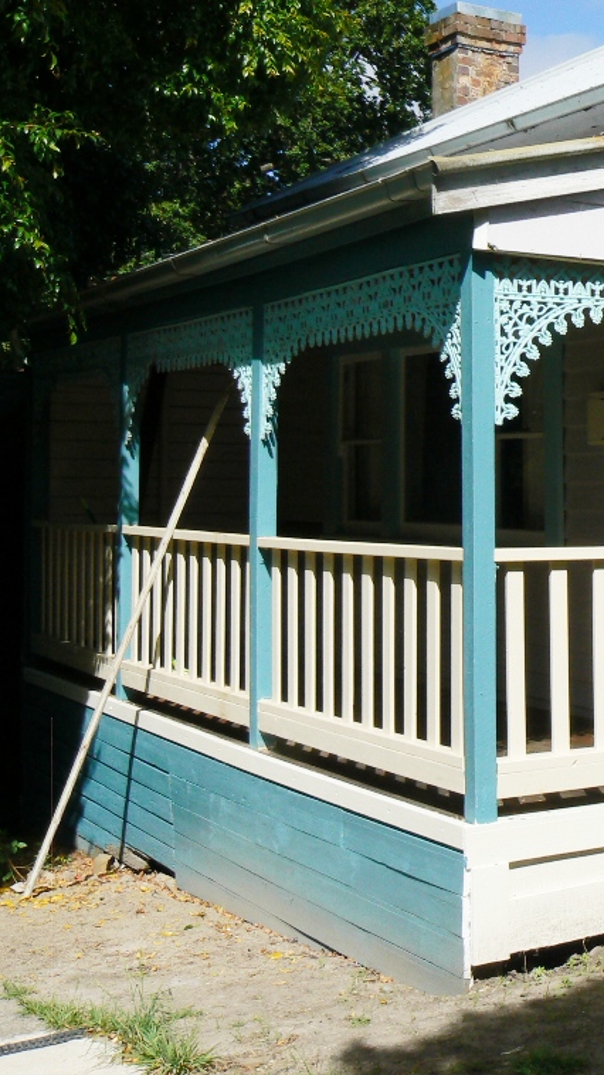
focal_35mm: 53
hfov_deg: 21.2
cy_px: 542
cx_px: 708
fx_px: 1510
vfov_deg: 39.2
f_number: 8
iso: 80
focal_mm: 6
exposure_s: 1/500
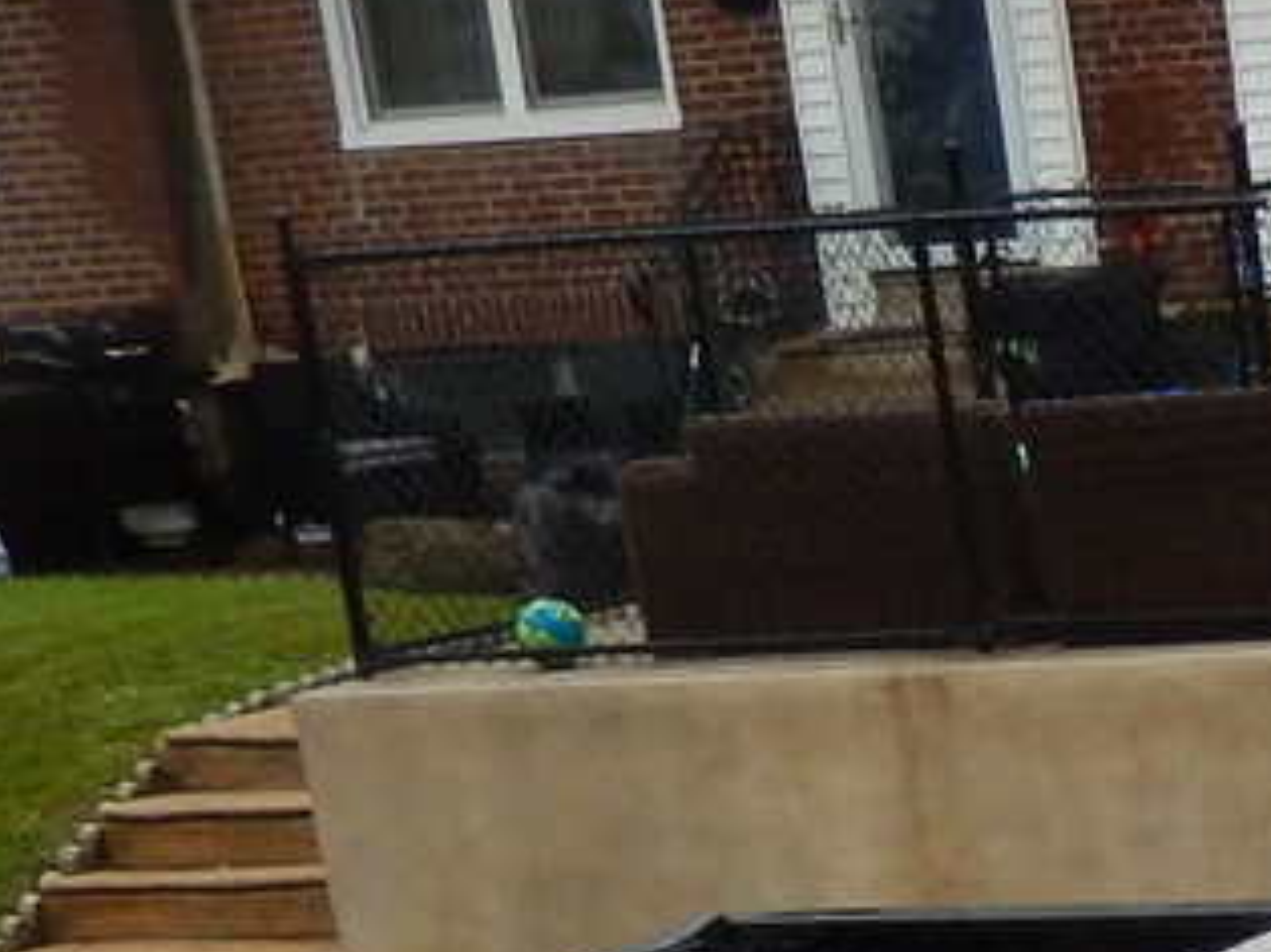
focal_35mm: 127
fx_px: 4661
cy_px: 1848
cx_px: 2494
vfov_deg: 10.7
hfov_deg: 13.4
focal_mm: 4.5
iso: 125
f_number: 3.4
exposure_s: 1/1000
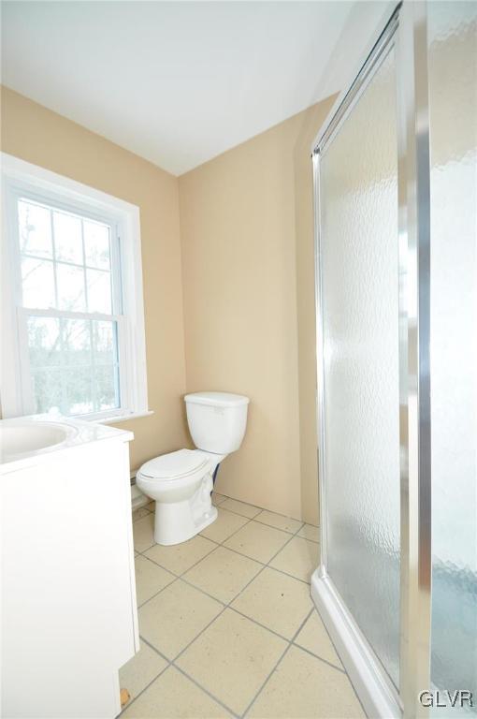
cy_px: 360
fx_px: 299
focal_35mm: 15
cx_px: 238
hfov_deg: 77.2
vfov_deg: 100.5
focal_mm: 10
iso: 400
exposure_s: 1/100
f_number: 5
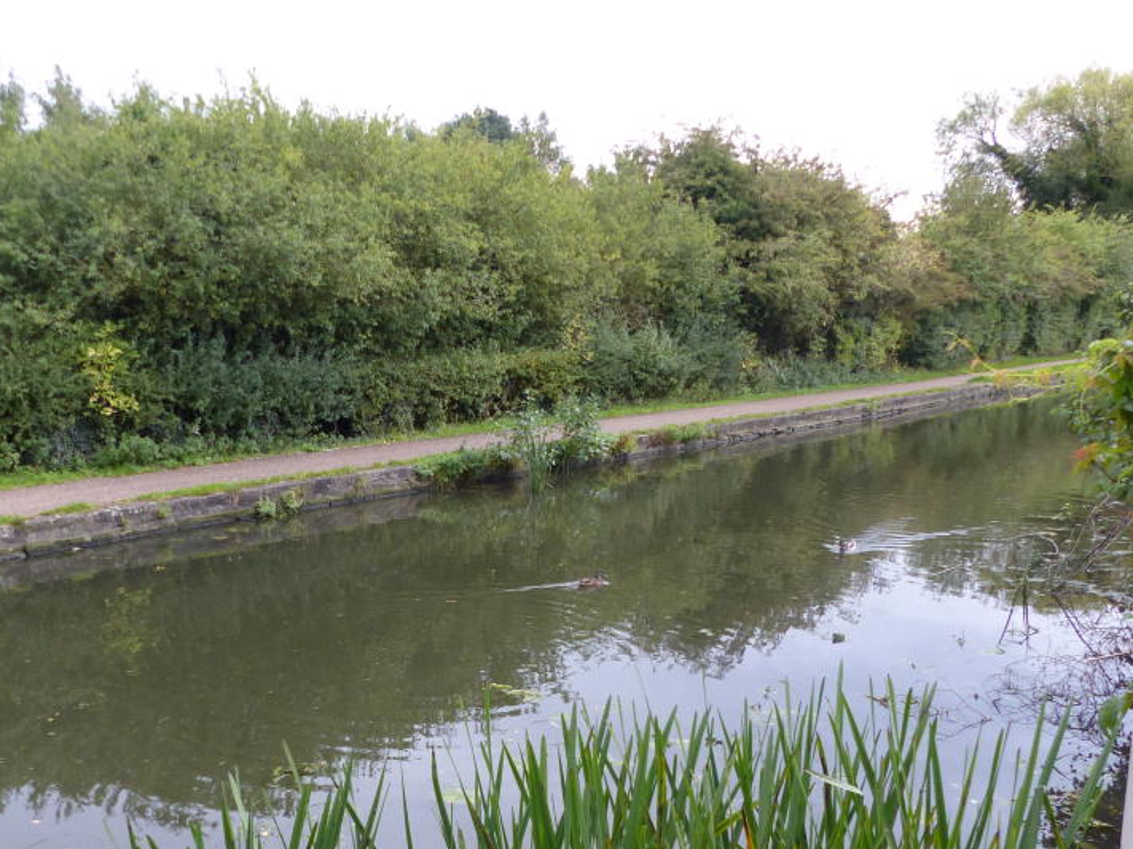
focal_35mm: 36
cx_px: 446
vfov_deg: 39.0
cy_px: 589
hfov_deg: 51.0
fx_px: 1178
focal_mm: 4.5
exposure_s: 1/60
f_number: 2.8
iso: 200
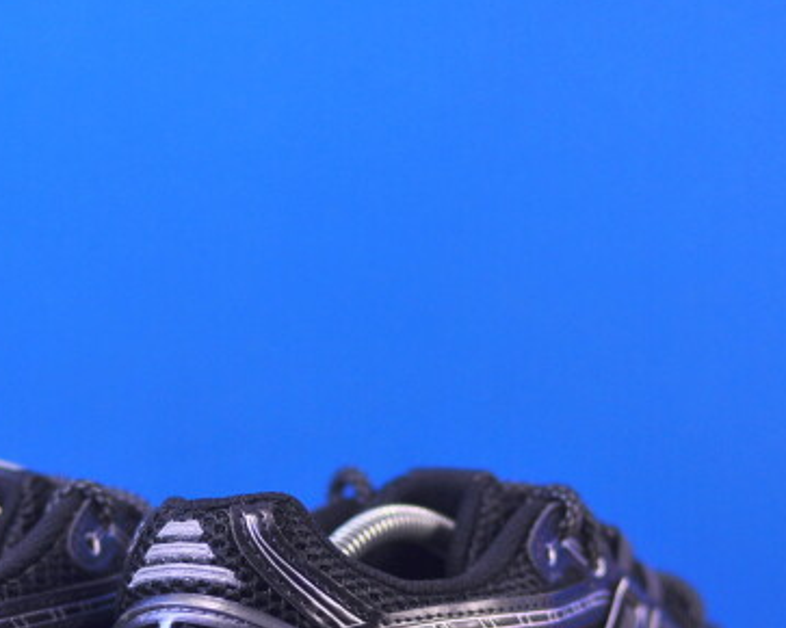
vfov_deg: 9.9
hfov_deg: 12.4
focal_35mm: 155
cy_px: 527
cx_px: 247
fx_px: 3604
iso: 250
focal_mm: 50
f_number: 2.2
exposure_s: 1/320
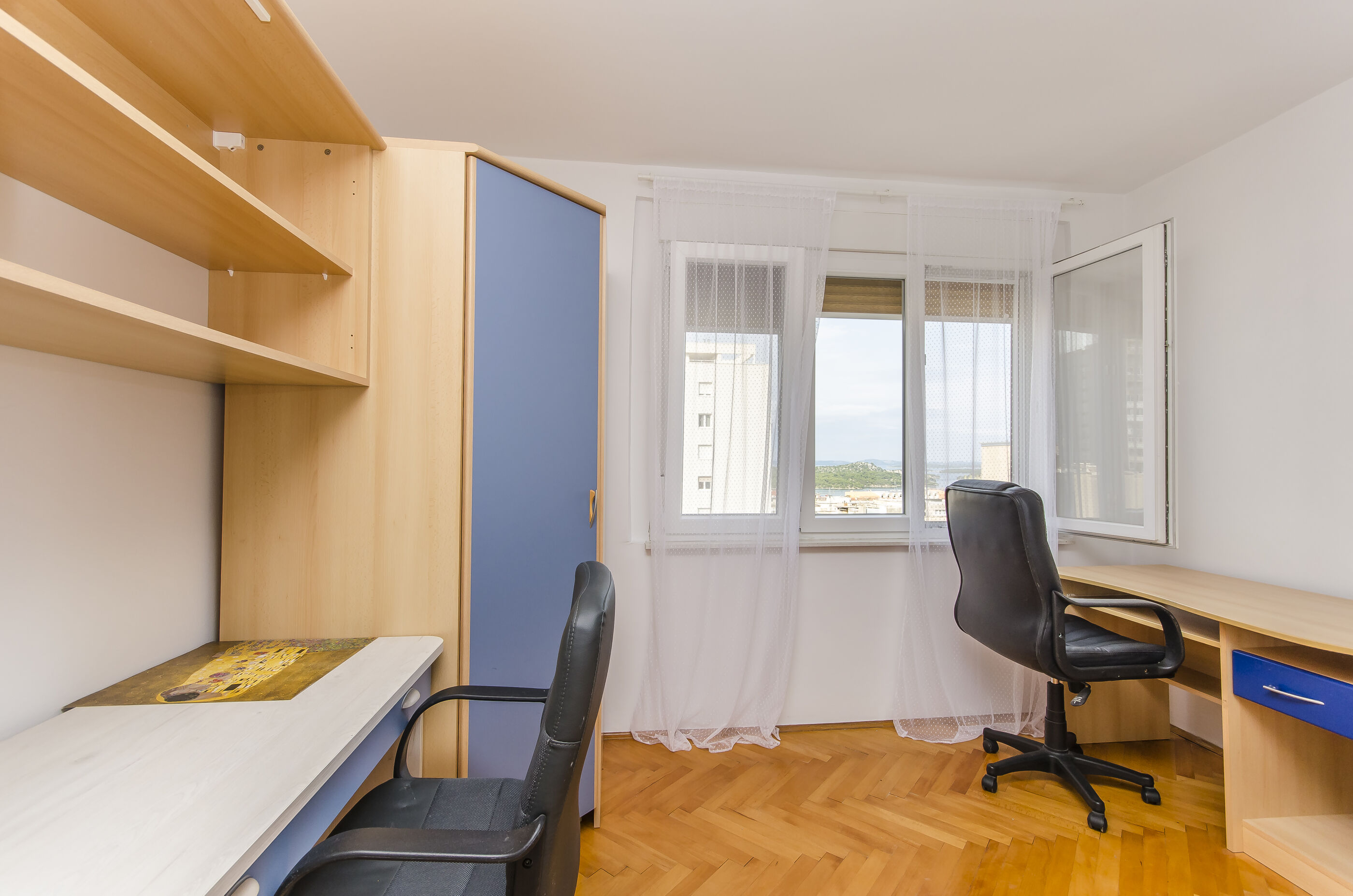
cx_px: 676
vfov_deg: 77.1
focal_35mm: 15
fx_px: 563
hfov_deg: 100.5
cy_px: 448
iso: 100
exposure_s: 1/100
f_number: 8
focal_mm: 10
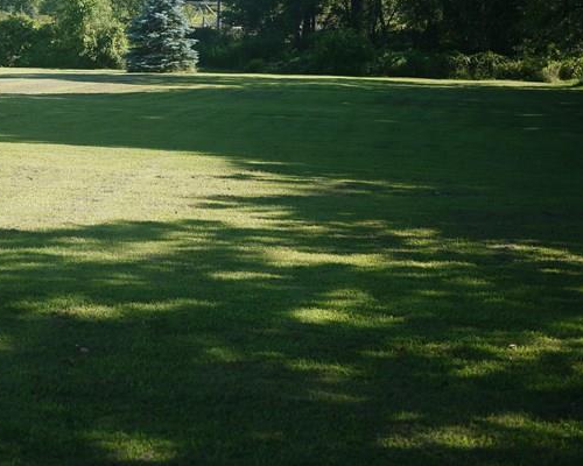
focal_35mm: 80
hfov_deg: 23.6
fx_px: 1380
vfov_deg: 18.9
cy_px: 66
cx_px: 132
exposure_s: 1/2000
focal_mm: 20
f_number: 1.8
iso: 100
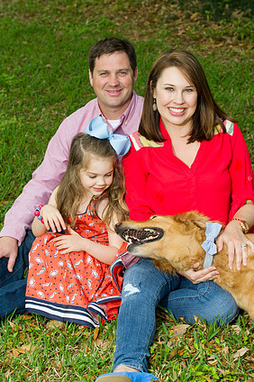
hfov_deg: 13.1
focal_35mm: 104
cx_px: 127
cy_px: 180
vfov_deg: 19.7
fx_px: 1102
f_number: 5.6
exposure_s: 1/160
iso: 400
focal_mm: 98
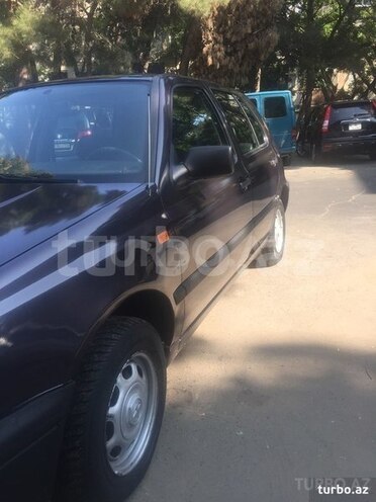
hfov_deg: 48.2
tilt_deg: -17.3
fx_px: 420
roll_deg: +0.4
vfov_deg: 61.7
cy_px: 251
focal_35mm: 29
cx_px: 188
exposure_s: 1/488
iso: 32
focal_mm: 4.15
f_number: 2.2
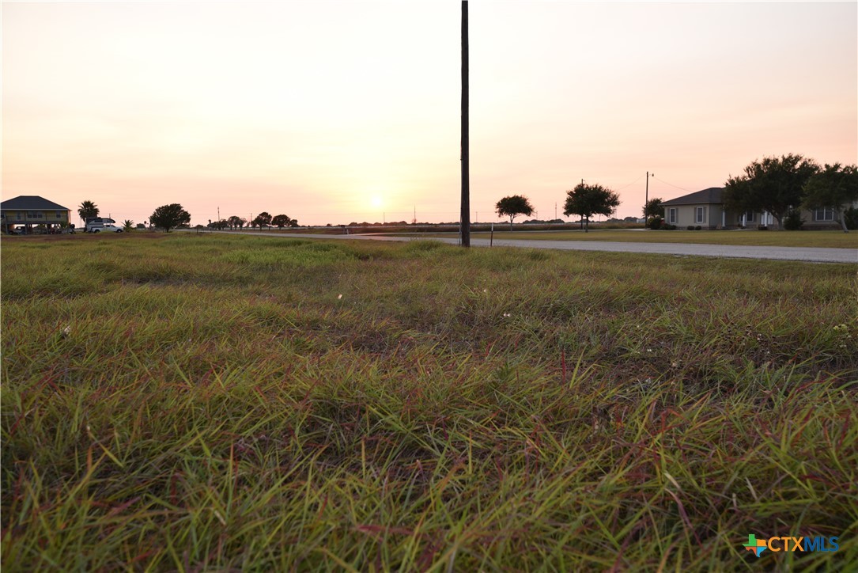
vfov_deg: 43.6
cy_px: 286
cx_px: 429
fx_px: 715
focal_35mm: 30
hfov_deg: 61.9
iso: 200
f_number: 4.8
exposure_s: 1/125
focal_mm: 30
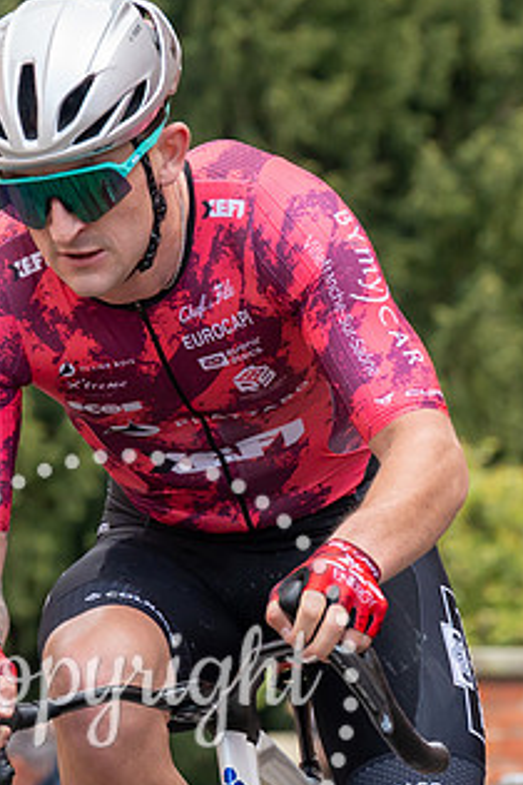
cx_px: 299
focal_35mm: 416
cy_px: 85
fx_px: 9065
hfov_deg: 3.3
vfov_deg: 4.9
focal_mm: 115
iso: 1000
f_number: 5
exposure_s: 1/1000
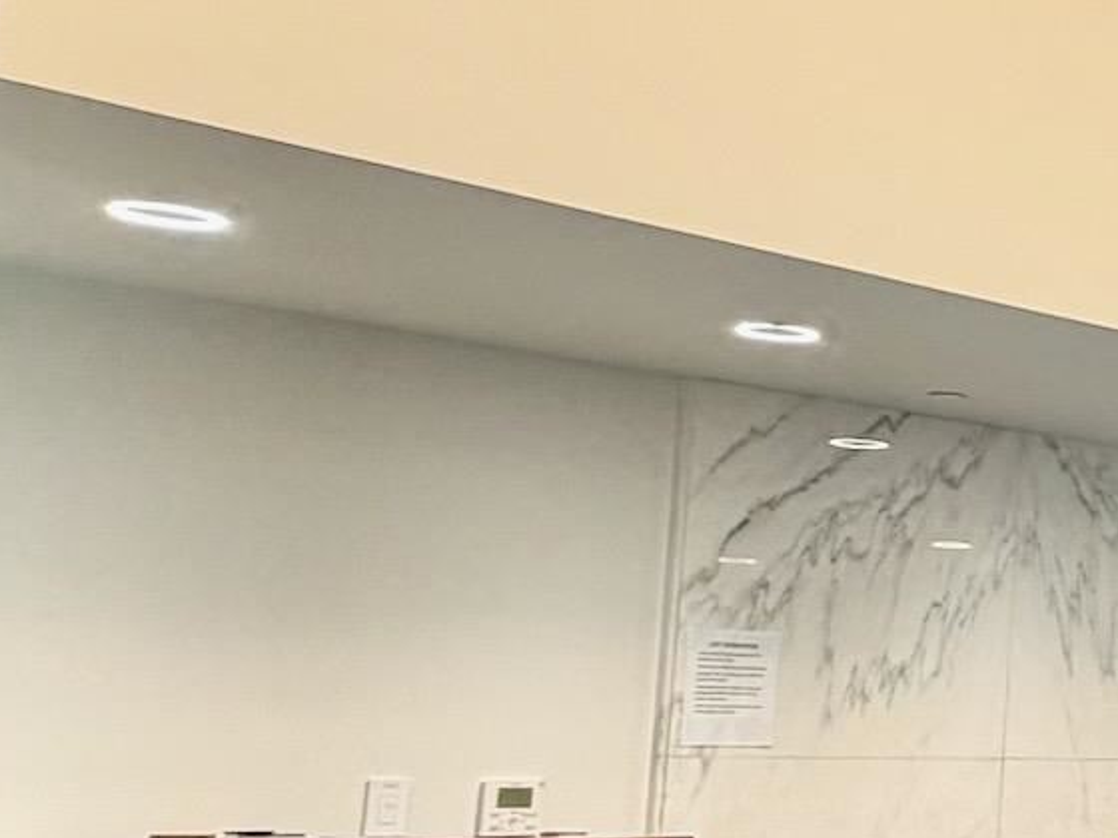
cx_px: 2132
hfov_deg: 19.7
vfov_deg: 22.5
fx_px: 2099
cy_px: 525
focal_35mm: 65
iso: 250
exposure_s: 1/120
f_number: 2.2
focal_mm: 2.22
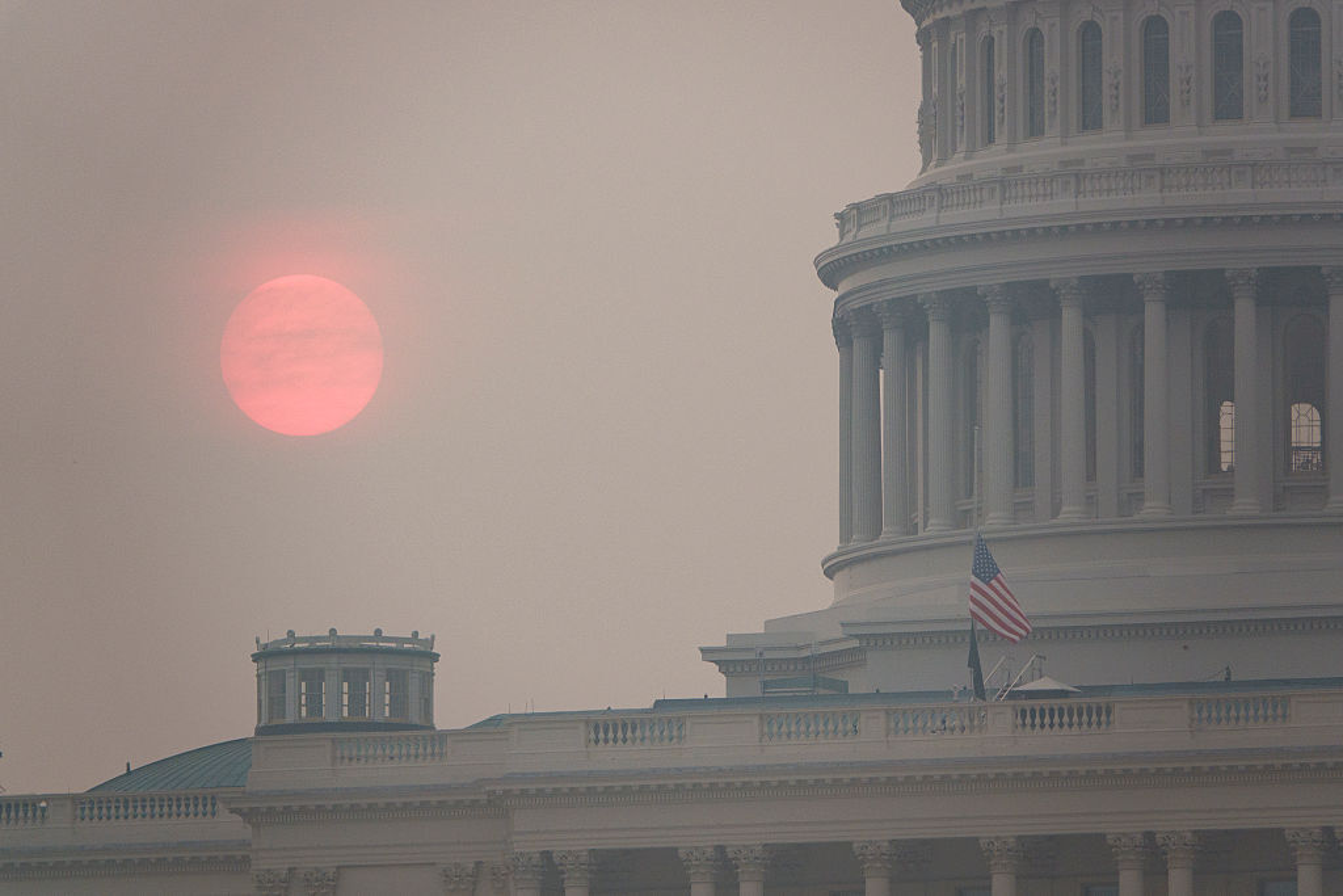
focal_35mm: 458
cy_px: 448
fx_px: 17087
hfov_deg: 4.5
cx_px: 672
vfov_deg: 3.0
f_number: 4
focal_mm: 167.98
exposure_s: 1/500
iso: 200
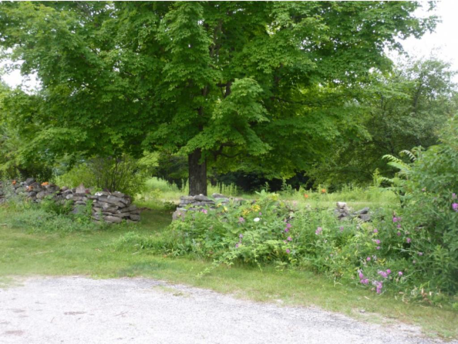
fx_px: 463
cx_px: 229
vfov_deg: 40.7
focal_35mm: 35
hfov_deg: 52.6
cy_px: 172
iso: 100
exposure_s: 1/30
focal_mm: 5.7
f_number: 3.5
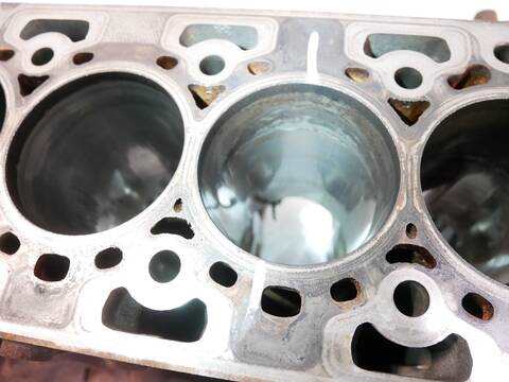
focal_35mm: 24
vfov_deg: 56.8
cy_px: 191
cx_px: 254
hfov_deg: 71.6
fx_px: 353
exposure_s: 1/60
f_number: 3.5
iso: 3200
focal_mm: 12
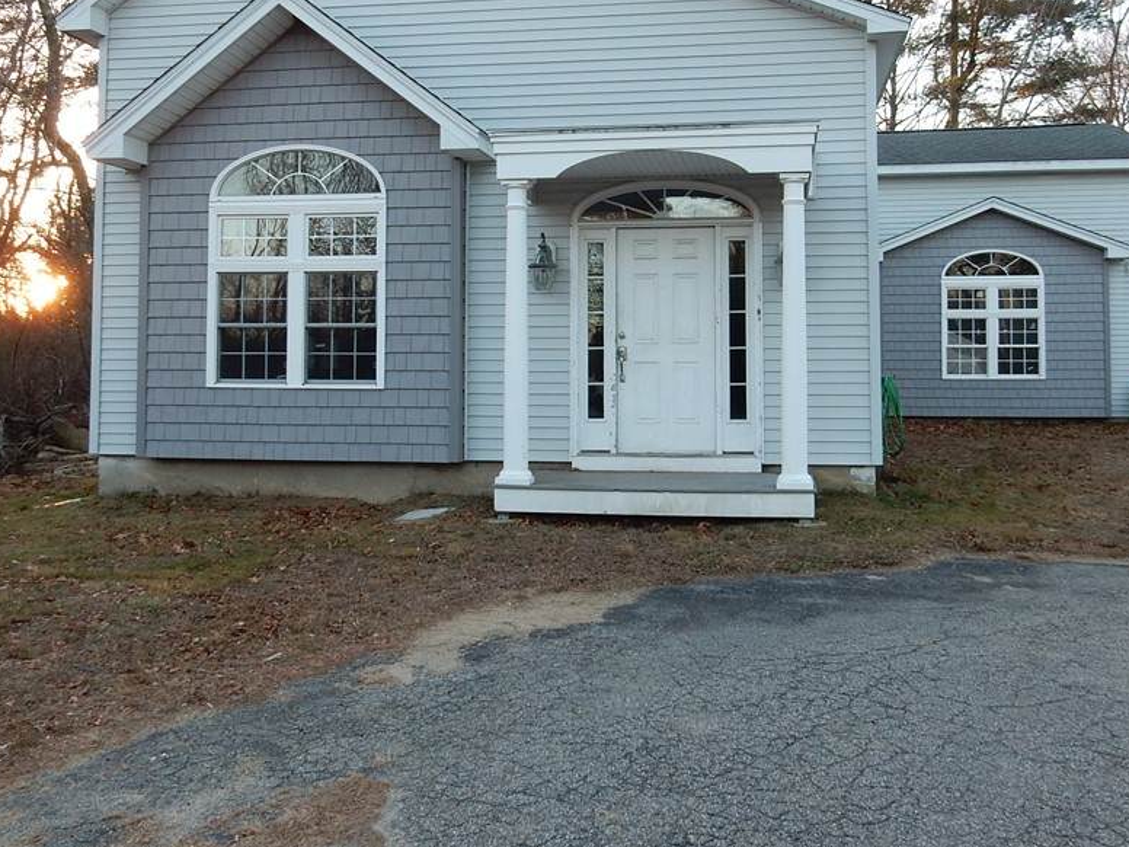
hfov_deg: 55.3
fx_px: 1076
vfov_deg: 42.6
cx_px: 614
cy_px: 322
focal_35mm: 33
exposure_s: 1/60
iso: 125
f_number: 3.7
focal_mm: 4.5
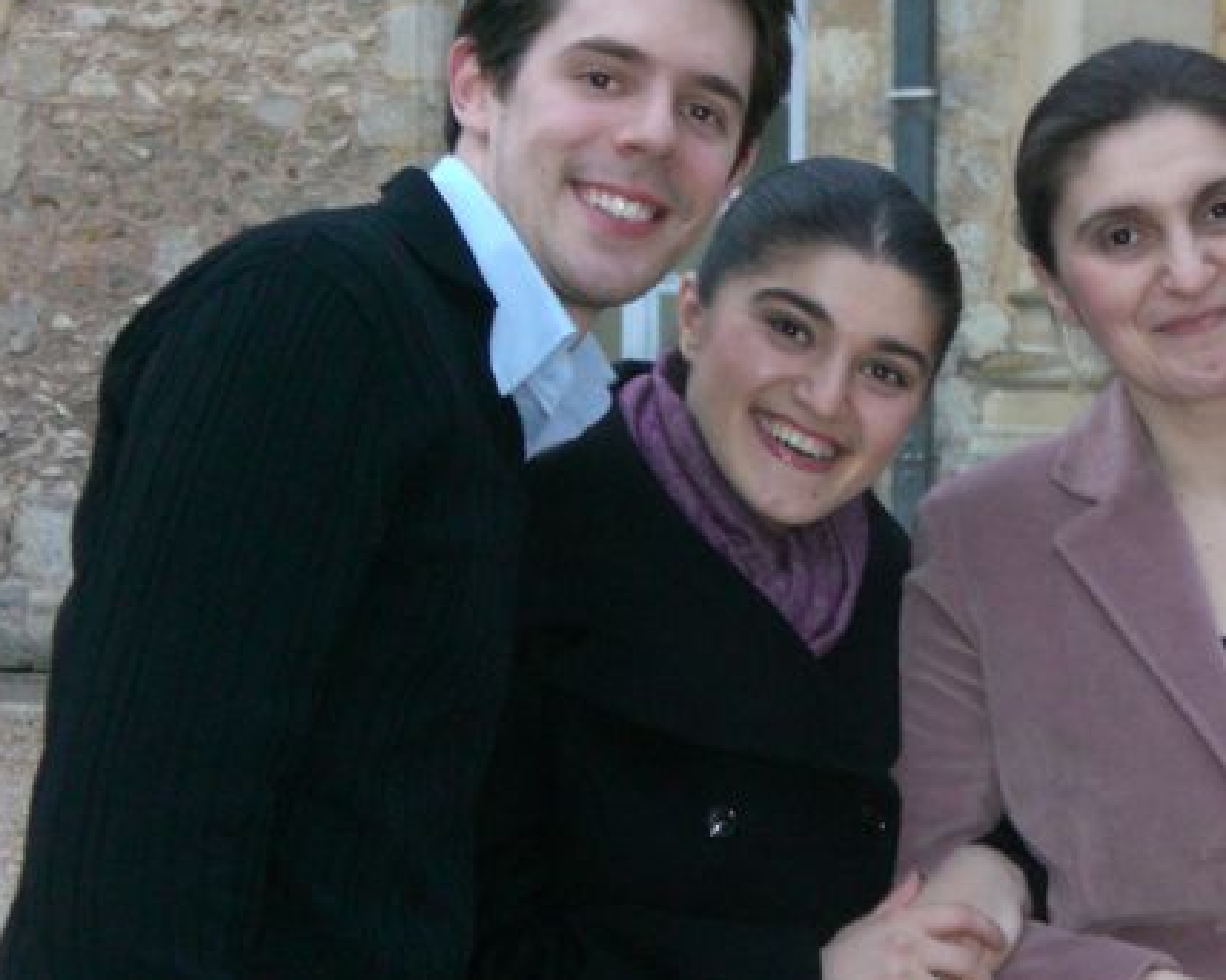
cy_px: 470
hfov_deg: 13.2
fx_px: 5295
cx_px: 862
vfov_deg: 10.6
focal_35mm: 146
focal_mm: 16.51
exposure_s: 1/60
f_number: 5.4
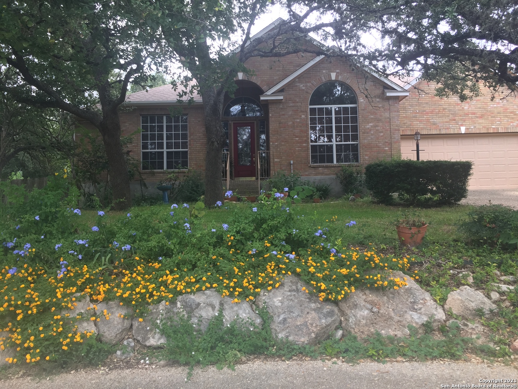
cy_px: 194
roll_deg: +0.7
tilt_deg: +2.7
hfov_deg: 61.7
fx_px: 434
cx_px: 259
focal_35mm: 29
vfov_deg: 48.2
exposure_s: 1/168
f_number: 2.2
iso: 32
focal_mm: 4.15
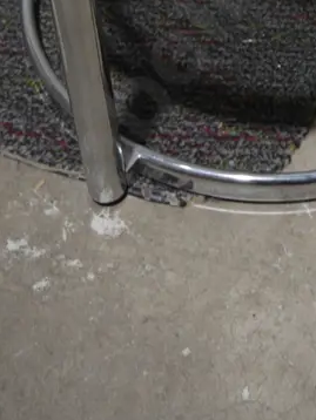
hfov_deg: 18.0
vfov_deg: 21.9
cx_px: 318
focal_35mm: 80
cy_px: -131
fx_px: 973
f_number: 3.5
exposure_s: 1/80
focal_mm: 14
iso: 200
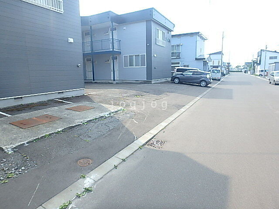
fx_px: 169
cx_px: 140
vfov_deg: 63.4
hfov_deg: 79.0
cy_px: 104
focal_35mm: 21
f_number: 3.5
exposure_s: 1/320
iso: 125
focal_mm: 3.7
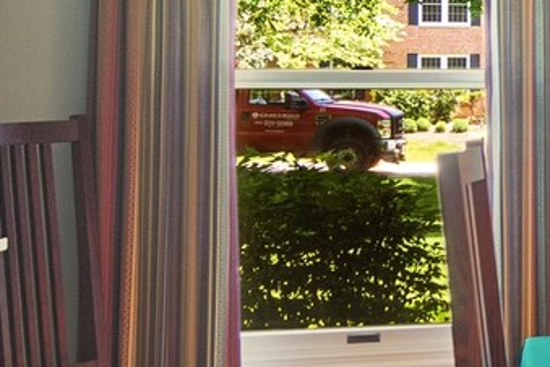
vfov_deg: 15.8
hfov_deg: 18.8
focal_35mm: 86
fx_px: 1314
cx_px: 960
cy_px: 63
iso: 200
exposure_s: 1/4
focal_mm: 12
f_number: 8
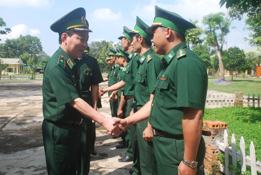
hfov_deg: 57.2
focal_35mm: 33
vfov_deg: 40.1
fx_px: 239
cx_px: 130
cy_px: 88
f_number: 6.3
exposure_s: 1/160
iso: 100
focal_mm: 22
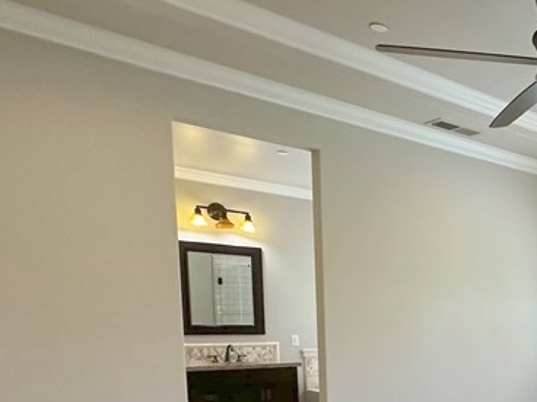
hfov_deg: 37.7
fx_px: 605
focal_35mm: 39
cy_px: 380
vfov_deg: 34.3
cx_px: 625
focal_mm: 2.22
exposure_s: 1/120
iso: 250
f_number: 2.2
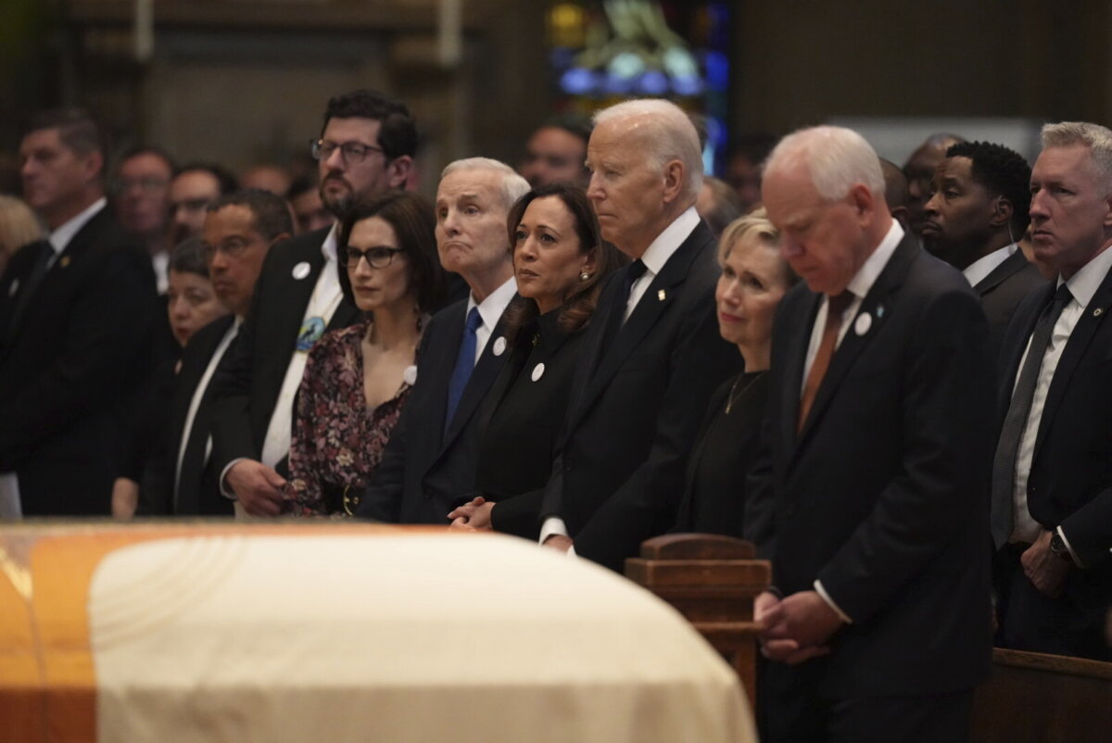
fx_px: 9273
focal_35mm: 300
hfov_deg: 6.9
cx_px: 556
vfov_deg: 4.6
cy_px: 372
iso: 8000
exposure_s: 1/125
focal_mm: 300
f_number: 2.8
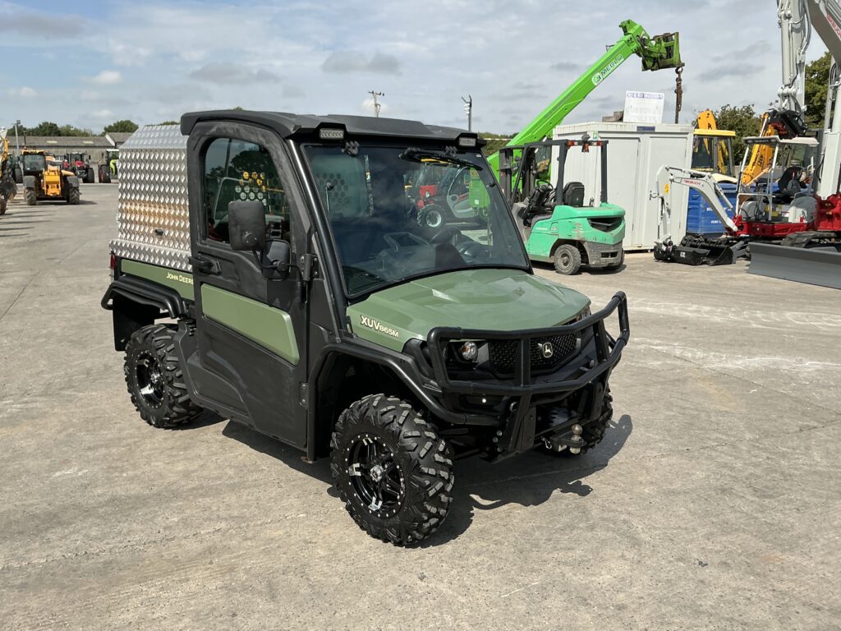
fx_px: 680
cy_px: 316
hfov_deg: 63.4
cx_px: 420
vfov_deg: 49.7
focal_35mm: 28
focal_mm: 3
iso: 25
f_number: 1.8
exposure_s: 1/2141
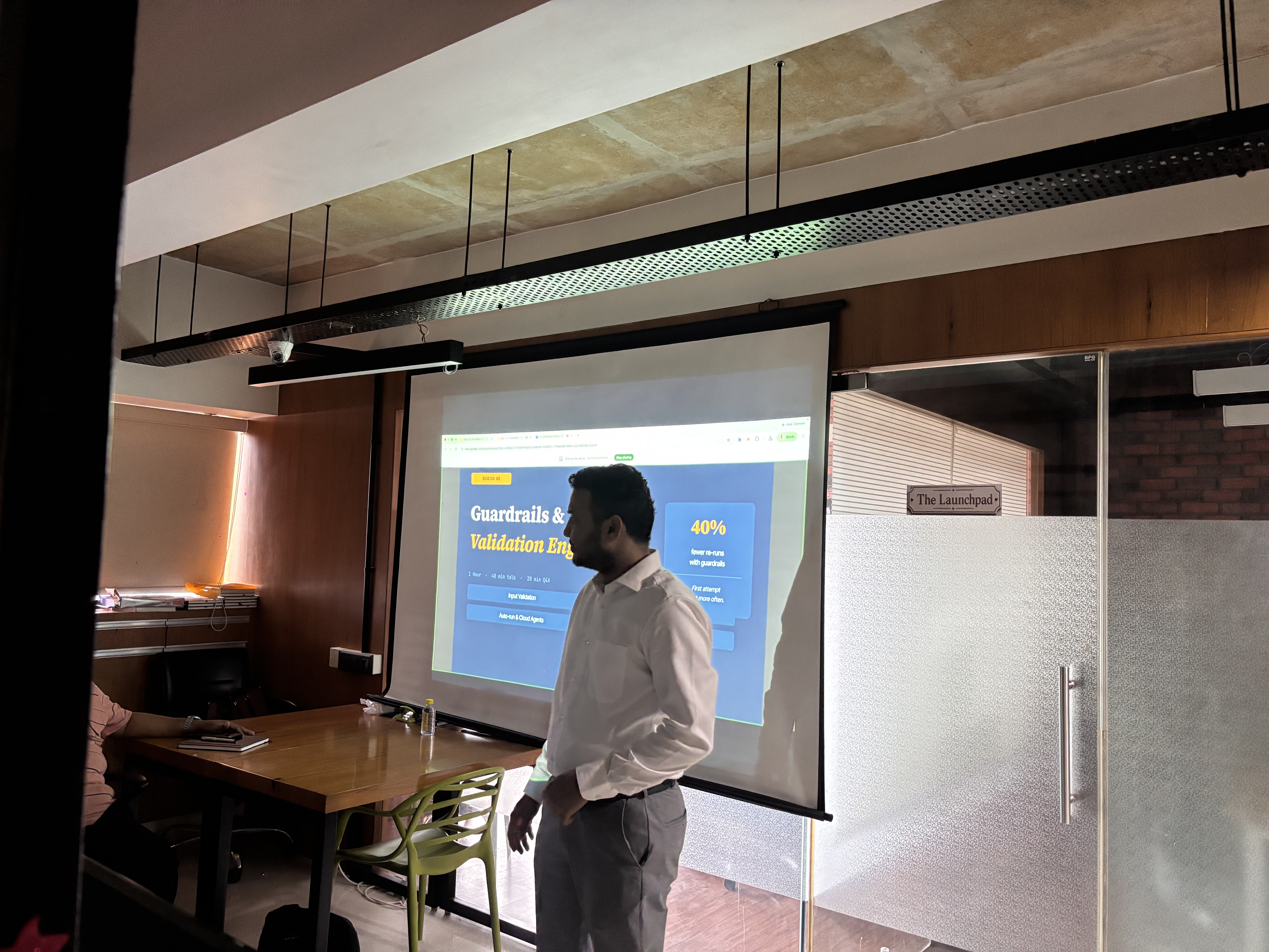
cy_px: 476
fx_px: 953
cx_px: 634
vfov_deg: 53.1
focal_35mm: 26
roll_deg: -2.2
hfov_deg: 67.3
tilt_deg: +3.6
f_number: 1.6
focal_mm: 5.96
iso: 500
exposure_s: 1/60
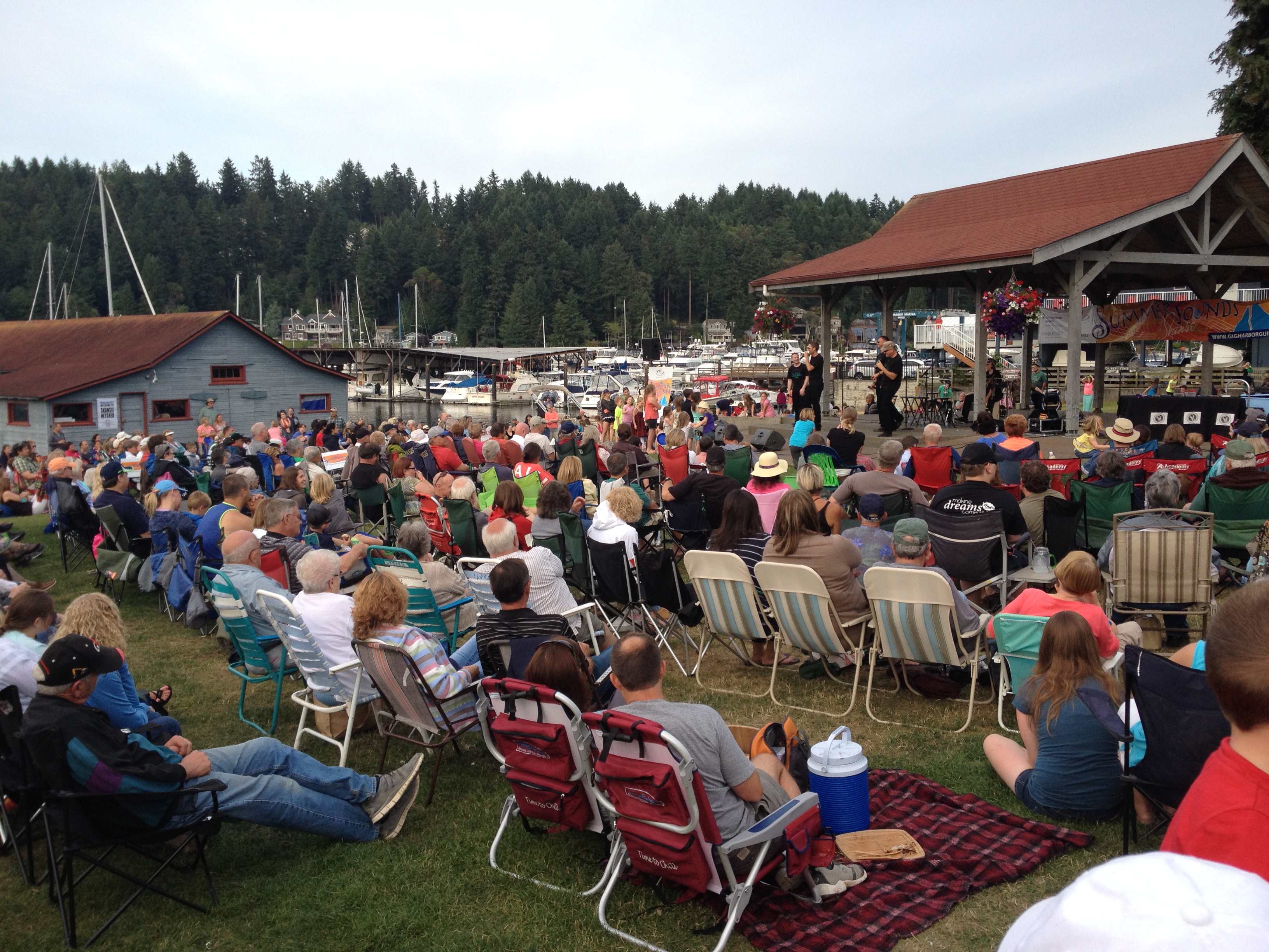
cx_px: 634
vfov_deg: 40.7
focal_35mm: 35
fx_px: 1283
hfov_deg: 52.6
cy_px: 476
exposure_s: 1/218
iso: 50
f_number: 2.4
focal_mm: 4.28
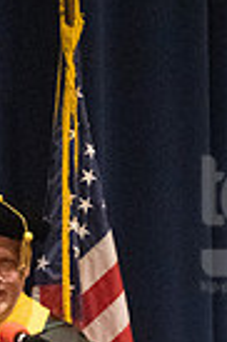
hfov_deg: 1.5
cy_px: 489
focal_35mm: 907
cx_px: -14
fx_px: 8600
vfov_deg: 2.3
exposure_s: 1/250
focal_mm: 185
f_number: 4.5
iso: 8000
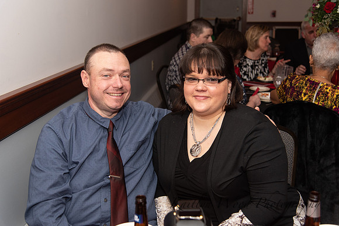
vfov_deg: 33.4
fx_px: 377
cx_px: 170
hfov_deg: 48.4
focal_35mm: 40
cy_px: 113
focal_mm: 40
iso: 800
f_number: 4
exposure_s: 1/200
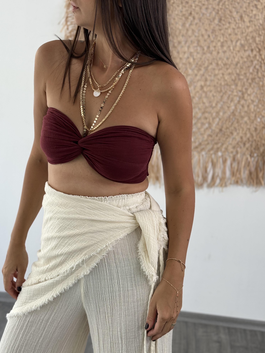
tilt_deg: -13.0
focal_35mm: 49
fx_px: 500
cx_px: 132
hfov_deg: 29.7
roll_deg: -4.5
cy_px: 178
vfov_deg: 38.9
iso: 64
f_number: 1.78
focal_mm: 6.76
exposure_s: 1/121
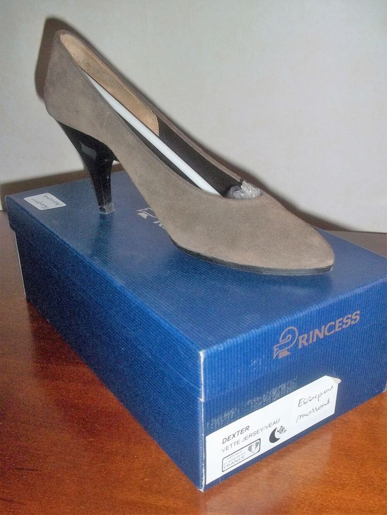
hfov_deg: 39.7
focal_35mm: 36
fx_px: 537
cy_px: 258
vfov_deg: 51.4
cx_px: 194
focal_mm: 6.5
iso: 160
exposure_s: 1/30
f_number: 3.1
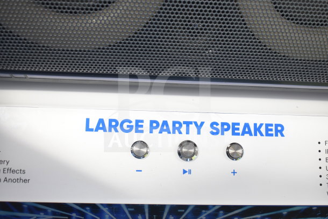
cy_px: 110
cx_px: 164
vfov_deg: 30.9
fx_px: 396
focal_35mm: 44
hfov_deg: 45.0
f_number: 4.2
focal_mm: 29
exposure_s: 1/50
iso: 560
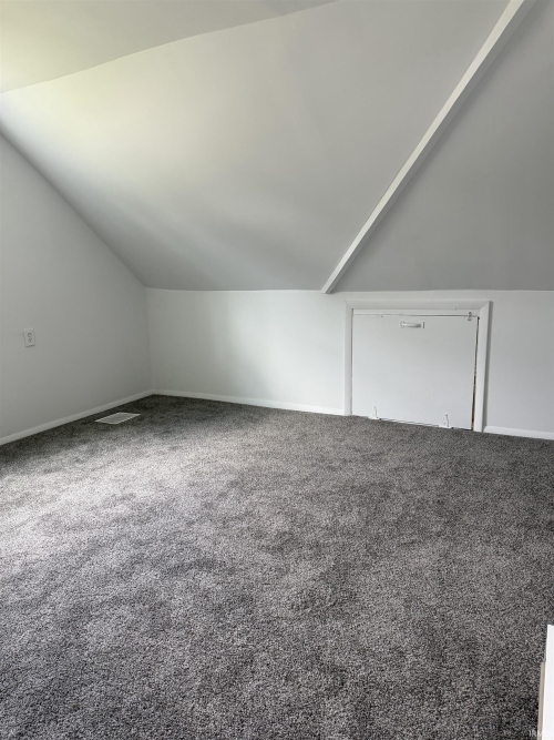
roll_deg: +1.0
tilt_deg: -9.6
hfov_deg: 56.8
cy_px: 370
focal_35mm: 24
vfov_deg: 71.6
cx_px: 277
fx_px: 512
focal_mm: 6.76
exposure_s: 1/131
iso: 200
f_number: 1.78
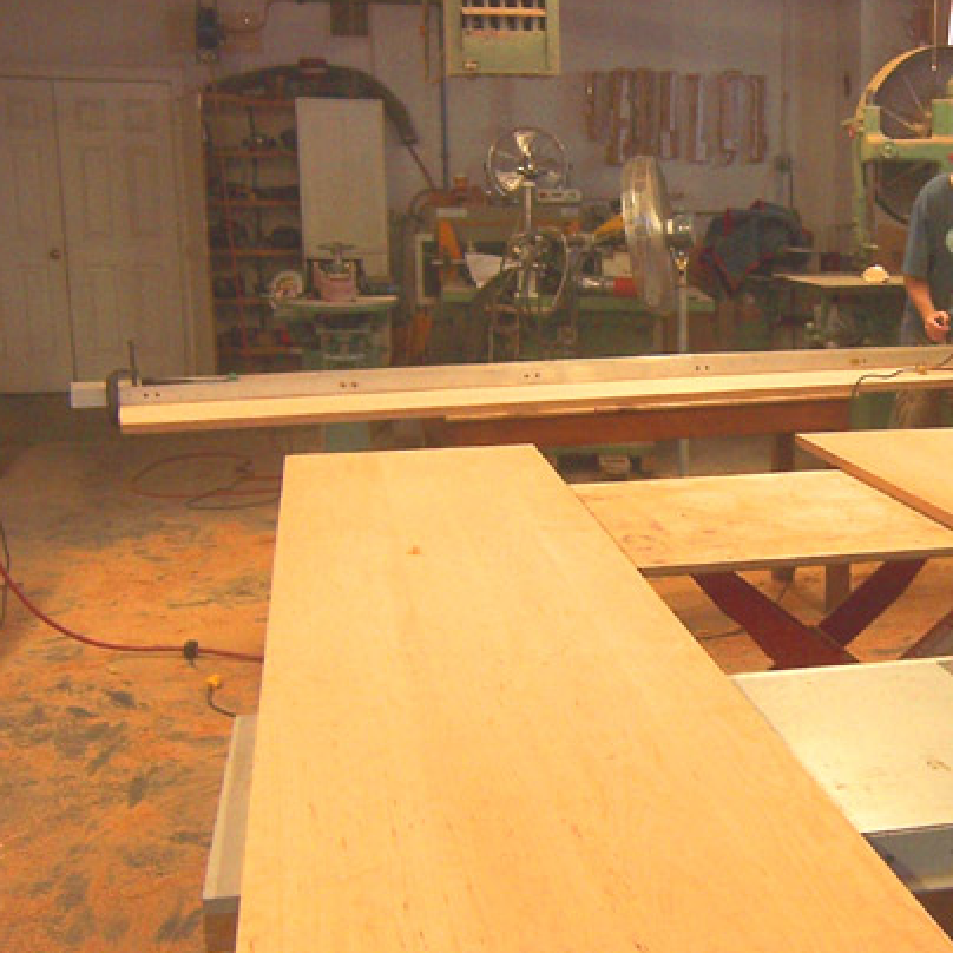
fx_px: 1620
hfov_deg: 31.5
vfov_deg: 32.8
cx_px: 821
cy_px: 531
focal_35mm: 52
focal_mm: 5.5
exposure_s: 1/20
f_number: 3.4
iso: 140
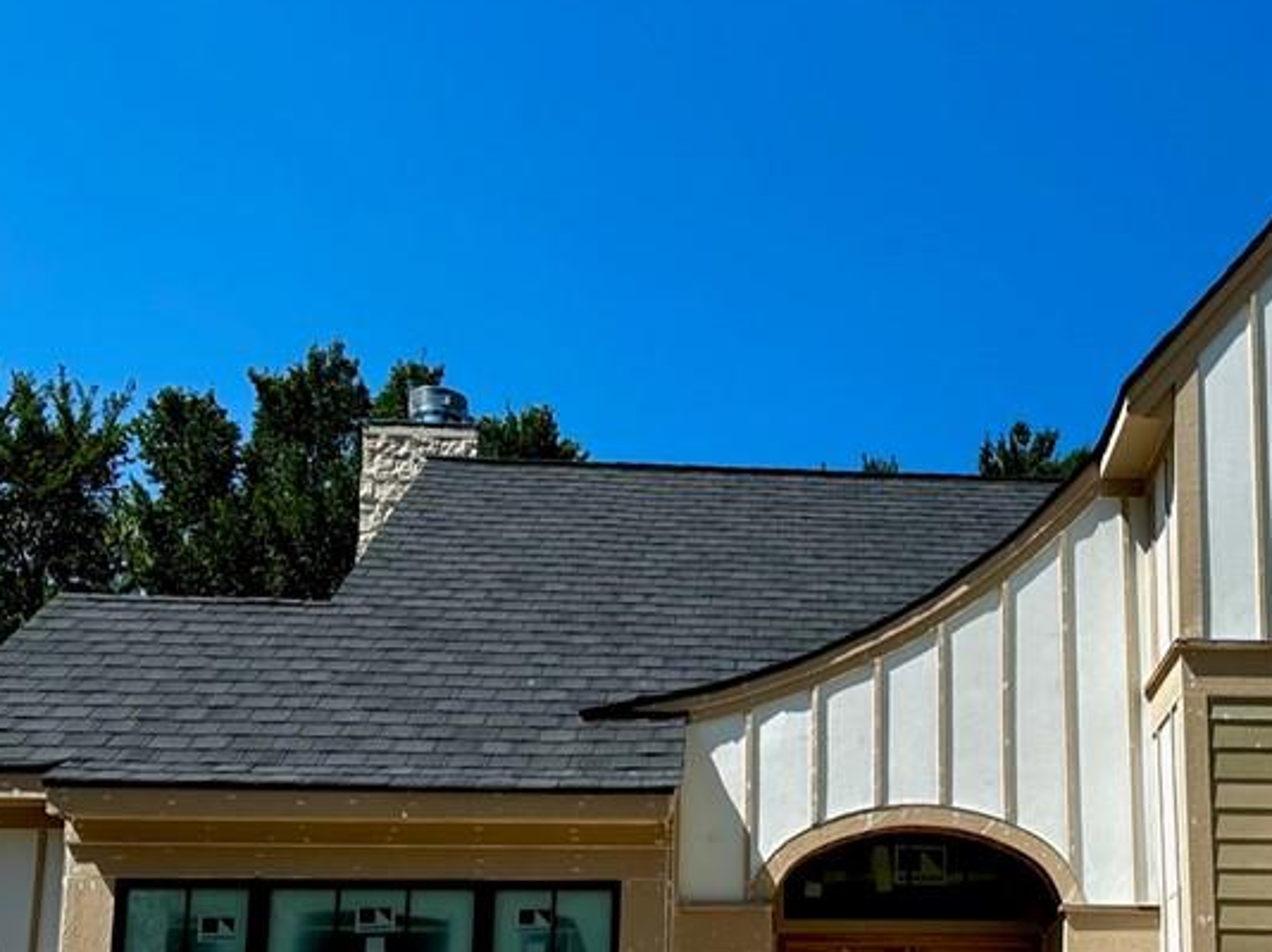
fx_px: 1690
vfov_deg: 30.7
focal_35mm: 46
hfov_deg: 40.2
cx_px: 941
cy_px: 765
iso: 80
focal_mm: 6.86
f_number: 1.78
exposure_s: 1/4762
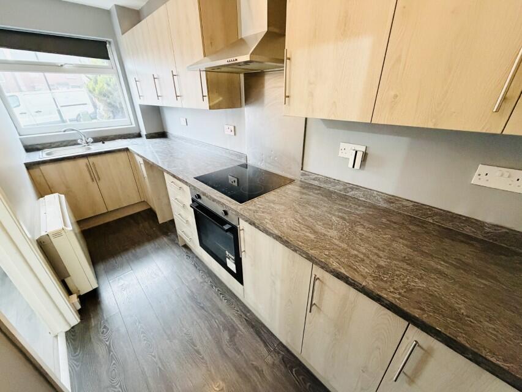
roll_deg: +0.3
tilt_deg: -26.2
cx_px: 261
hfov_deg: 102.1
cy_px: 196
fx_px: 211
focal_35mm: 14
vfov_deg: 85.7
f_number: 2.2
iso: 800
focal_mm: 2.22
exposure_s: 1/50
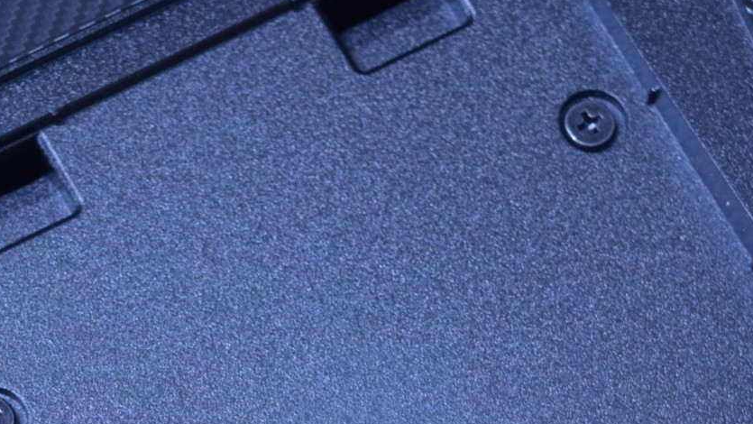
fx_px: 3894
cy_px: 502
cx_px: 417
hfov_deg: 11.0
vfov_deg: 6.2
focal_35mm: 195
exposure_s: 1/10
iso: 1600
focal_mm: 48
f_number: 5.3
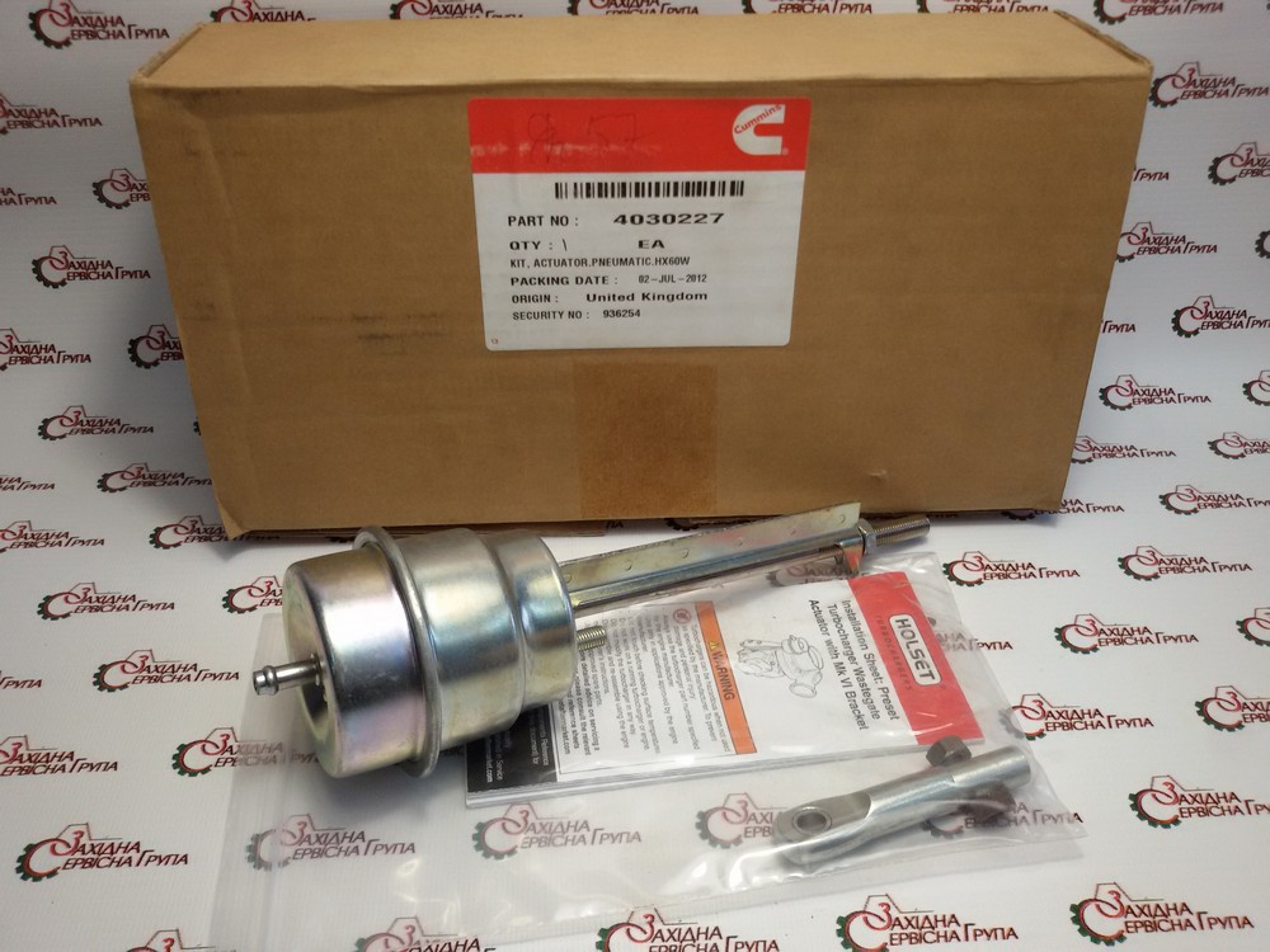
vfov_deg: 45.4
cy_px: 476
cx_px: 635
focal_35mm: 31
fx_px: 1137
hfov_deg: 58.4
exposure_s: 1/100
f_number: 2.4
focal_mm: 2.93
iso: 64
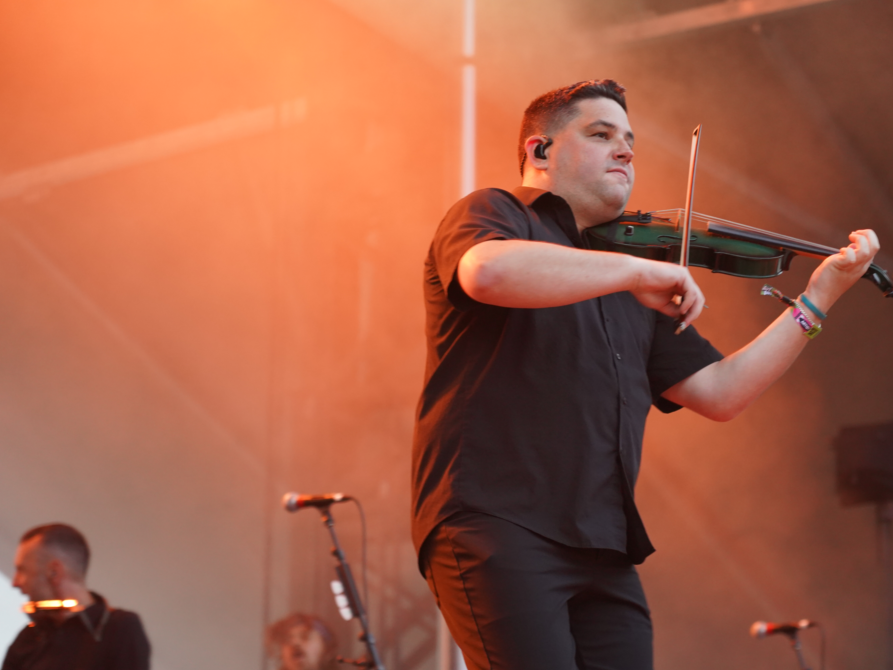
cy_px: 336
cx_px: 499
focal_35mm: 114
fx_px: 2941
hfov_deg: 17.3
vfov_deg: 13.0
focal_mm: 105
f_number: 4
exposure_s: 1/160
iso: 2500
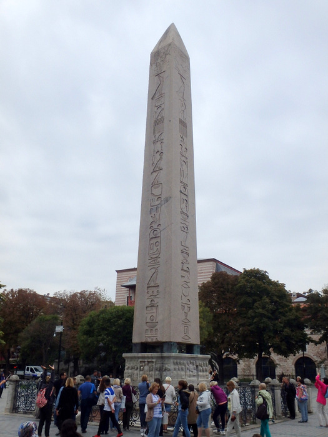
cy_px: 218
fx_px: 430
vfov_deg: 54.0
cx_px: 164
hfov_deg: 41.8
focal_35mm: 34
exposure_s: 1/100
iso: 125
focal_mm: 6.1
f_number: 13
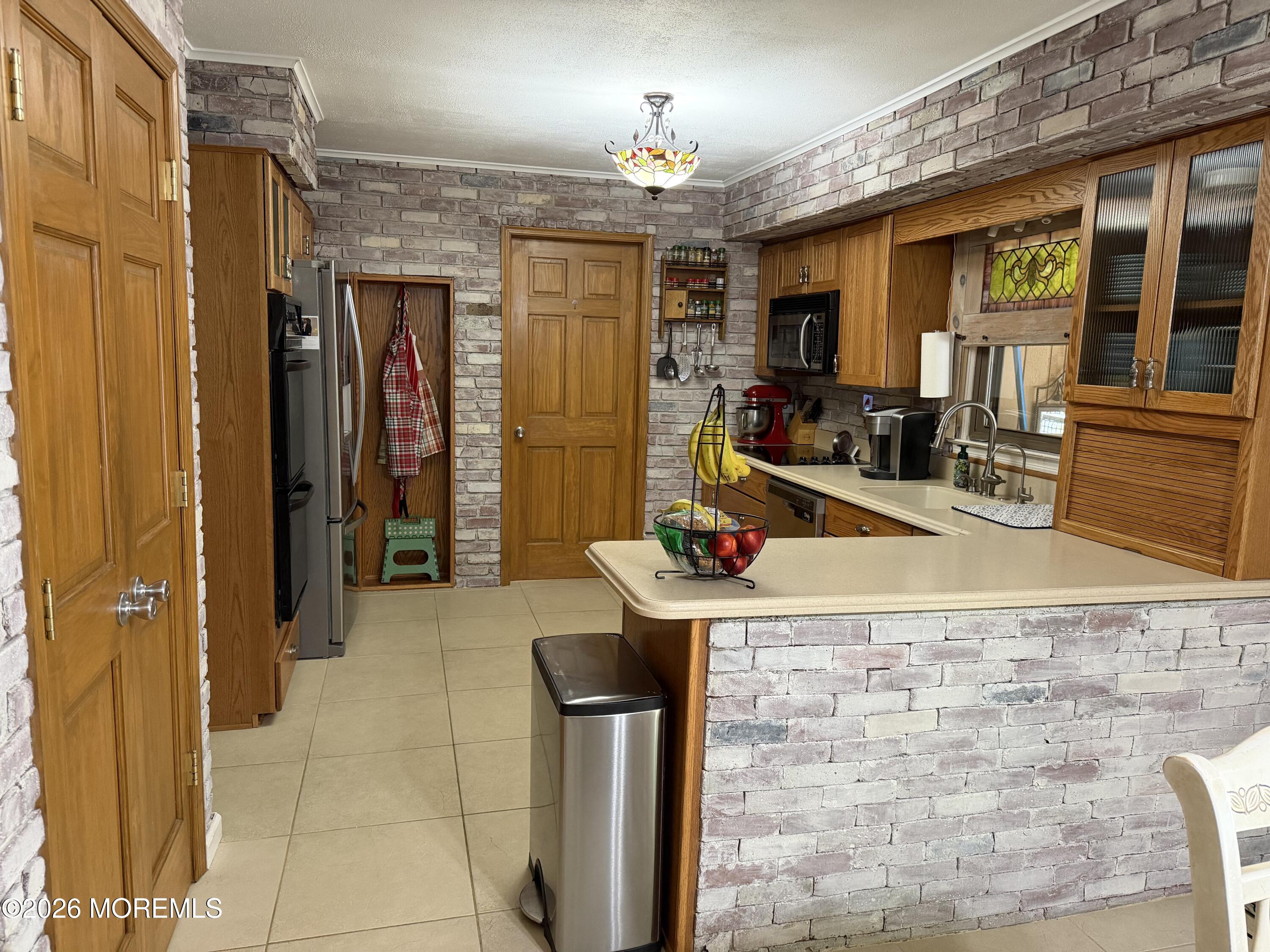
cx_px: 635
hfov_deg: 71.6
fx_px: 881
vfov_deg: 56.8
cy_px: 476
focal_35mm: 24
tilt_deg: -8.4
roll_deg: -1.0
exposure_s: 1/60
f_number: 1.78
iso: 500
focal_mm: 6.76
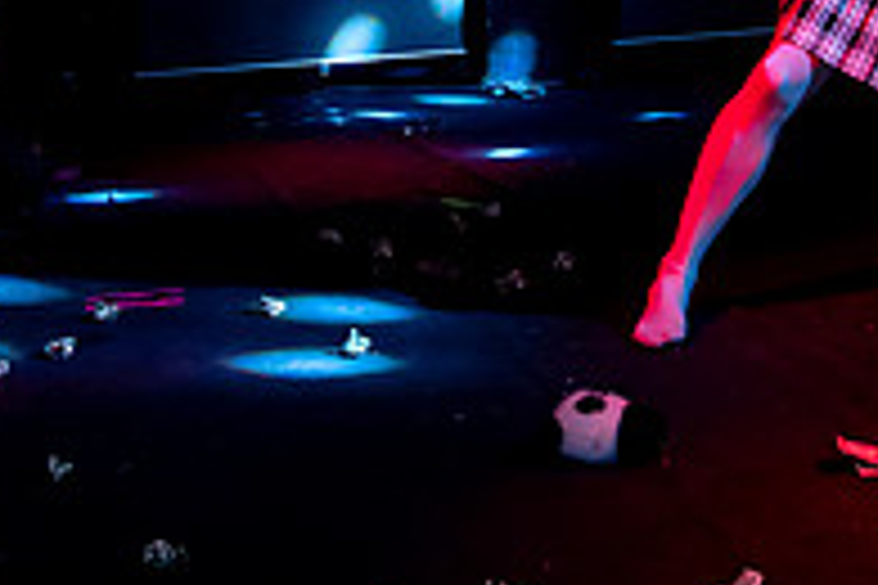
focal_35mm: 76
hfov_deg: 26.3
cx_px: 666
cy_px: -140
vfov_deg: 17.1
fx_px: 1853
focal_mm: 24
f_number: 4
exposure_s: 1/200
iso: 5000
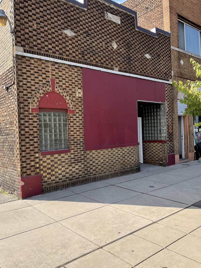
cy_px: 134
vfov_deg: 61.7
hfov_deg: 48.2
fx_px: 225
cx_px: 100
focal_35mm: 29
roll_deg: +1.4
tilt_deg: -0.9
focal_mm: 3
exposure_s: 1/2141
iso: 16
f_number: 1.8
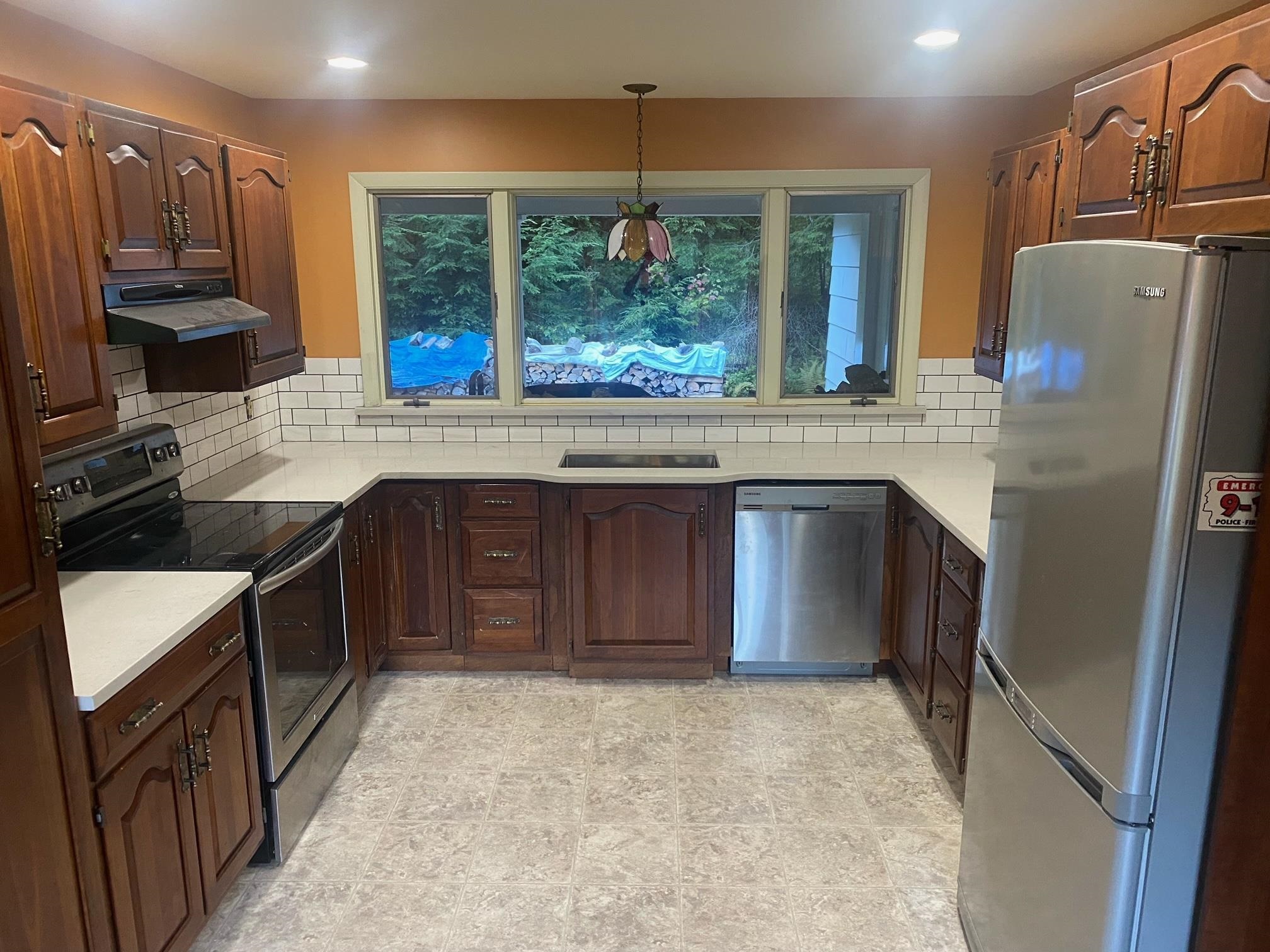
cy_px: 476
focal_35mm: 26
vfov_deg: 53.1
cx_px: 635
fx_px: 954
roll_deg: -0.4
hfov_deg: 67.3
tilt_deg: -14.4
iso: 250
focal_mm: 4.25
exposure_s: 1/60
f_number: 1.8
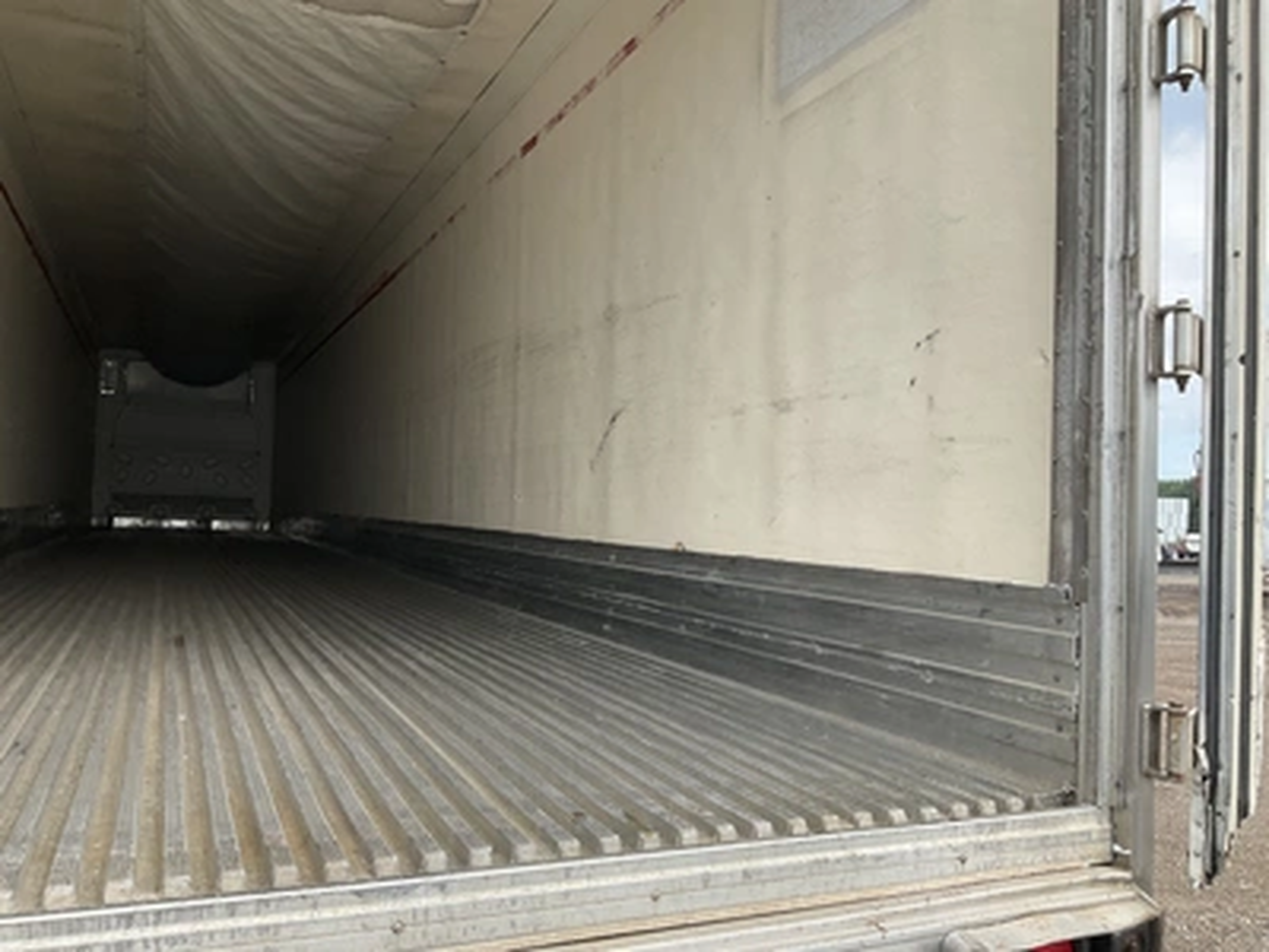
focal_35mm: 29
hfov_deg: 61.7
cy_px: 476
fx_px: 1063
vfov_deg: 48.2
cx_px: 634
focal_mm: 3
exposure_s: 1/650
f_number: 1.8
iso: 25
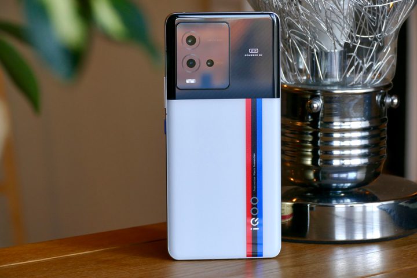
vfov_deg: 8.9
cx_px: 208
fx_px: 1784
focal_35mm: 154
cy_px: 139
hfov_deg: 13.3
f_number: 4
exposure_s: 1/100
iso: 250
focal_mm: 56.08
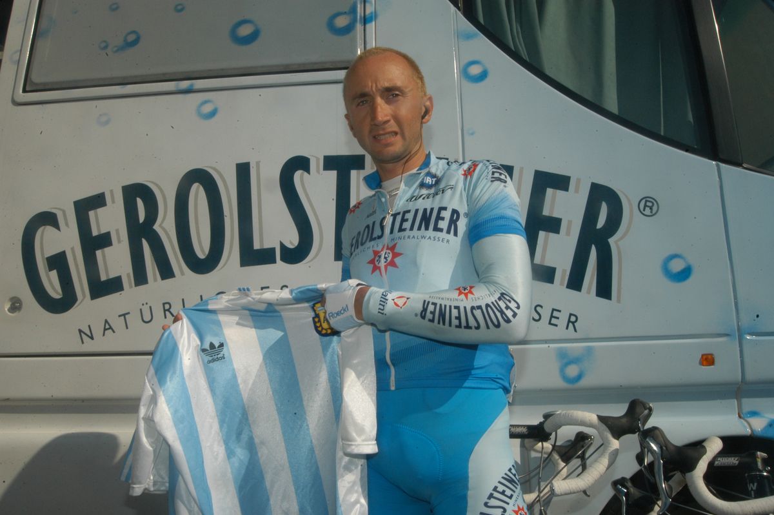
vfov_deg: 50.3
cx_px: 387
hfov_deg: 70.5
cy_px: 258
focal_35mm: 26
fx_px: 548
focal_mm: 17
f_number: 20
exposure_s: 1/180
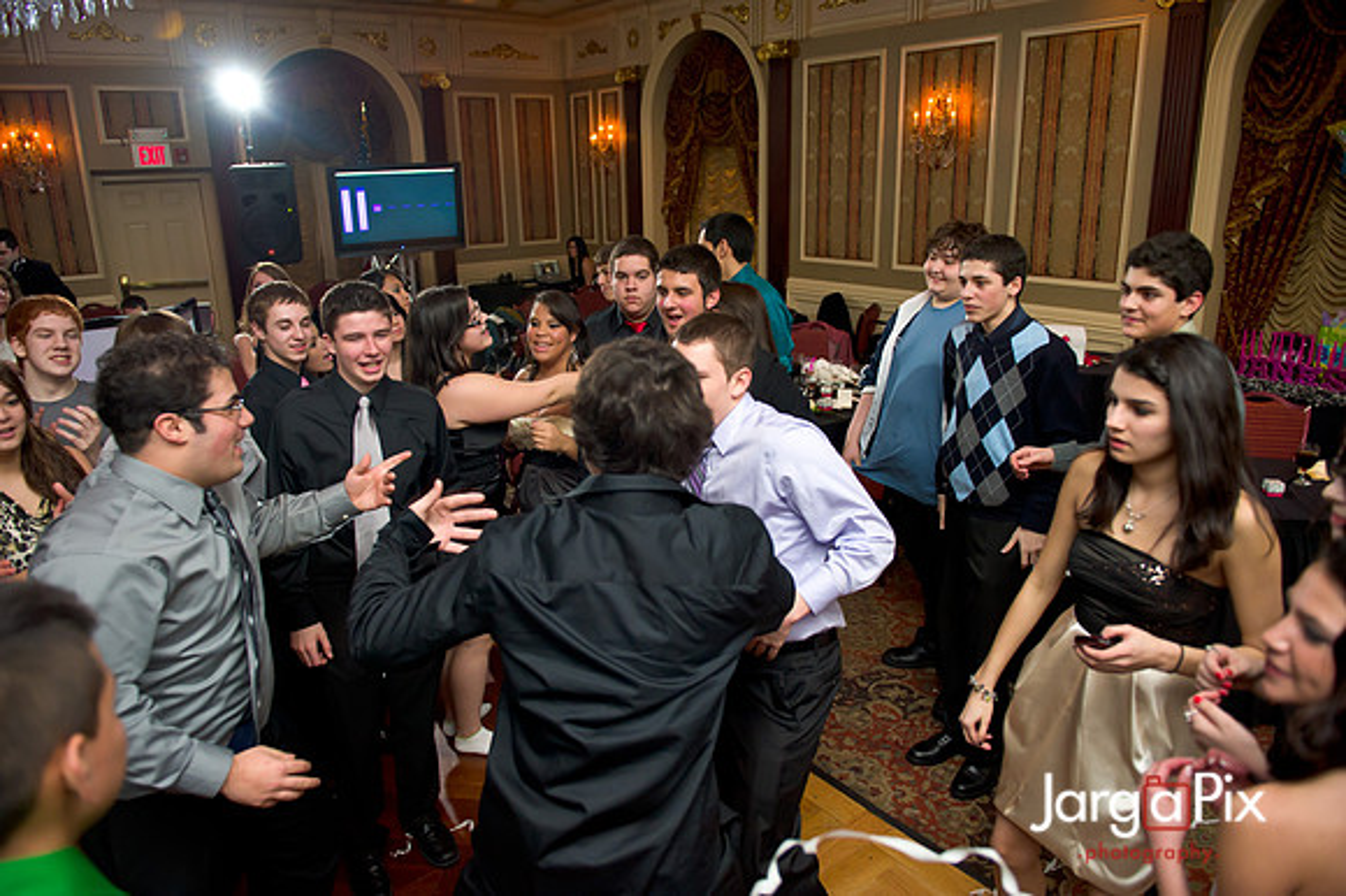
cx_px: 673
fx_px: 897
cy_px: 448
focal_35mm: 24
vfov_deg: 53.1
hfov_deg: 73.8
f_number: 3.2
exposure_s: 1/125
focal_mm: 24
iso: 1600
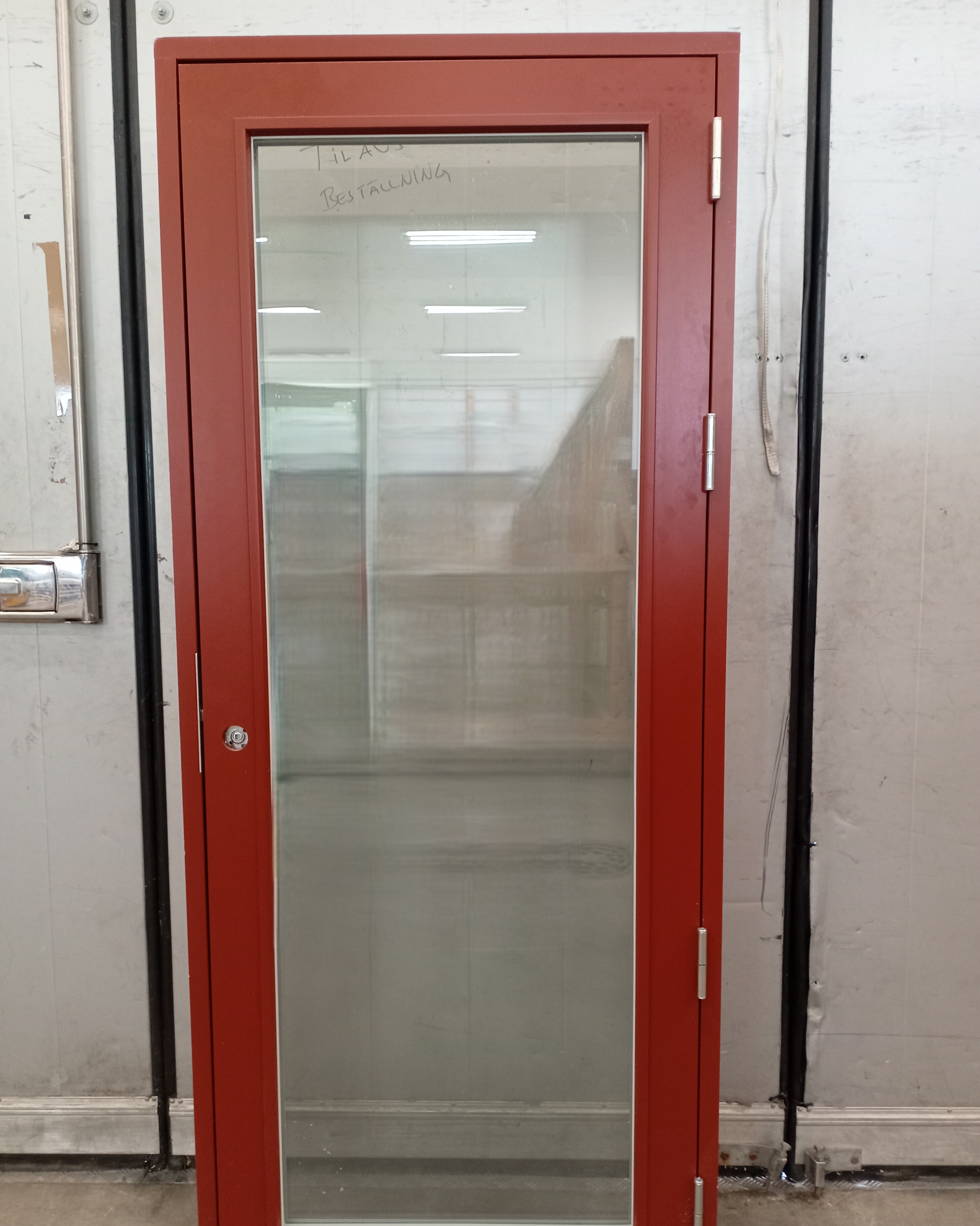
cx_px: 487
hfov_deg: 50.0
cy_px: 668
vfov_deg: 60.3
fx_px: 1051
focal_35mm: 29
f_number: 1.8
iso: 967
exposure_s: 1/20
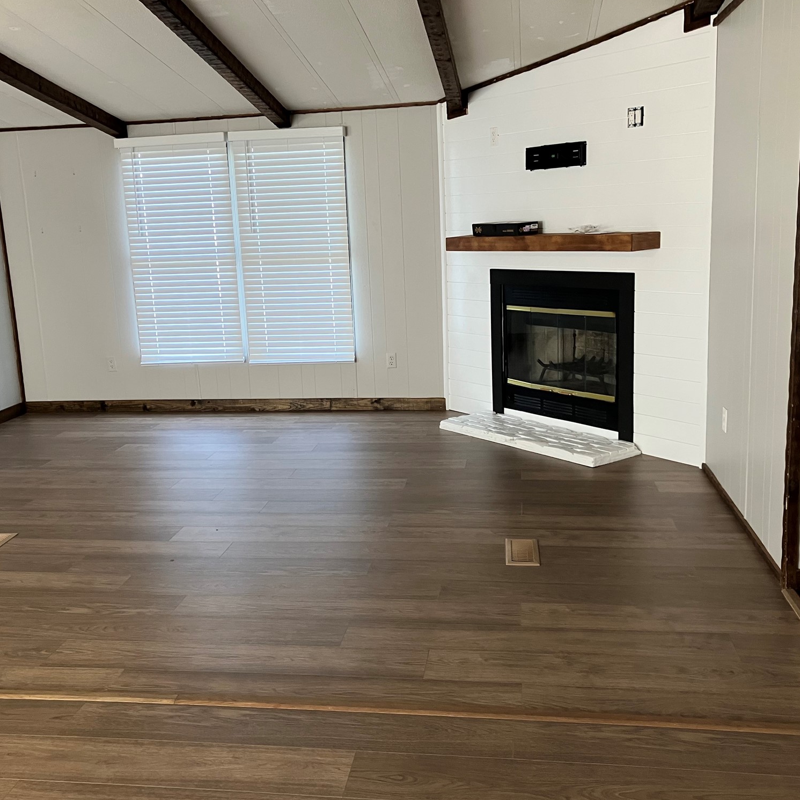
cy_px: 408
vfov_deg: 48.4
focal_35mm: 34
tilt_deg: -10.5
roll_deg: +2.0
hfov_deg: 48.4
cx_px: 369
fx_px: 889
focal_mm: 3.99
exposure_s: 1/60
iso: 125
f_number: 1.8
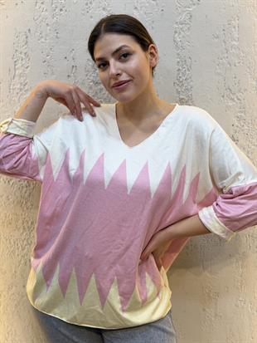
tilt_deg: -11.4
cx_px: 128
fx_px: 475
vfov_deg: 39.6
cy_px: 172
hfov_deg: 30.3
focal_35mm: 48
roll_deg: +1.5
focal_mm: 6.76
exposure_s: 1/100
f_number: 1.78
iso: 50
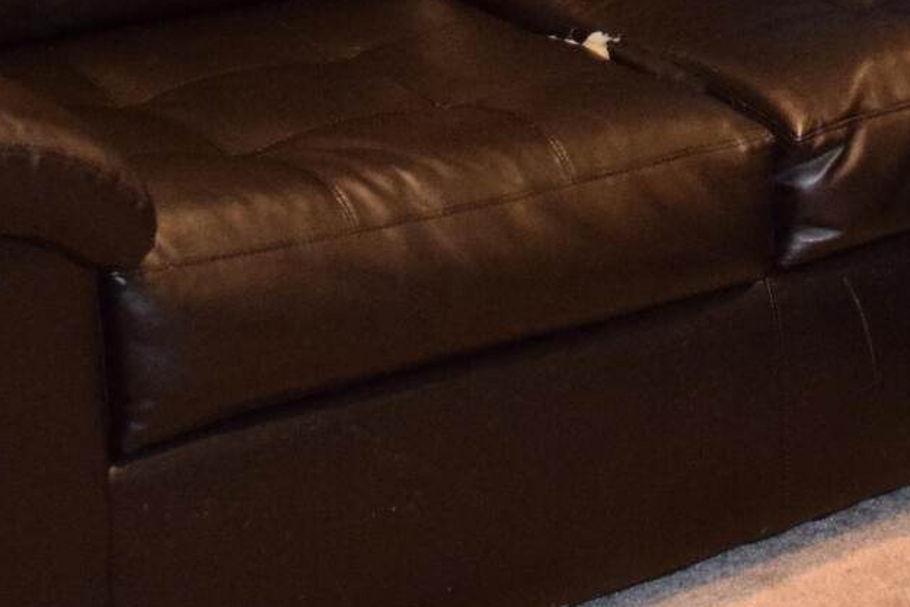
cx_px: 1146
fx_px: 3641
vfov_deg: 9.0
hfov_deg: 13.8
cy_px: -600
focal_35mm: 144
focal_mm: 20
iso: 2500
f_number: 3.5
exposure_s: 1/60
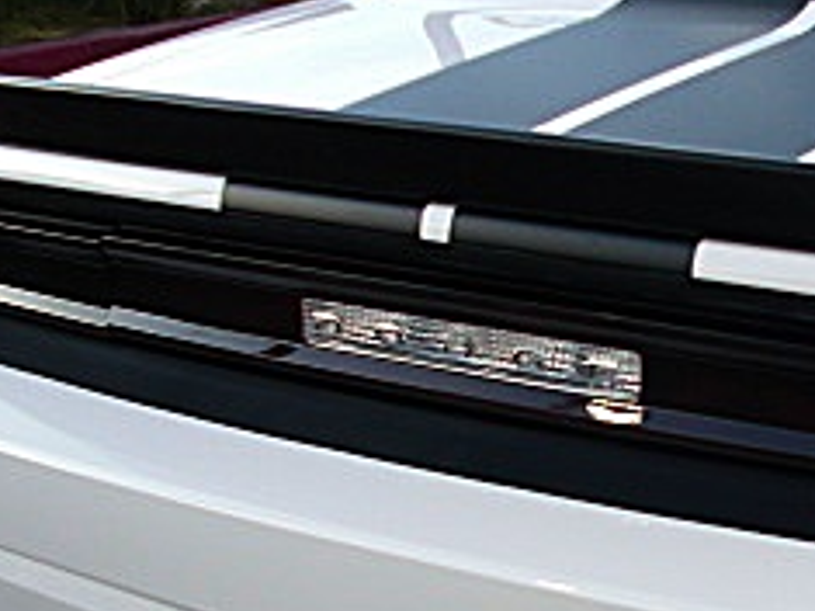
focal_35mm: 98
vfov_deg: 15.0
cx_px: 870
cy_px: 510
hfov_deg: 19.3
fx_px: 2306
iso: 50
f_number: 2.8
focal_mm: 6.3
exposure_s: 1/80
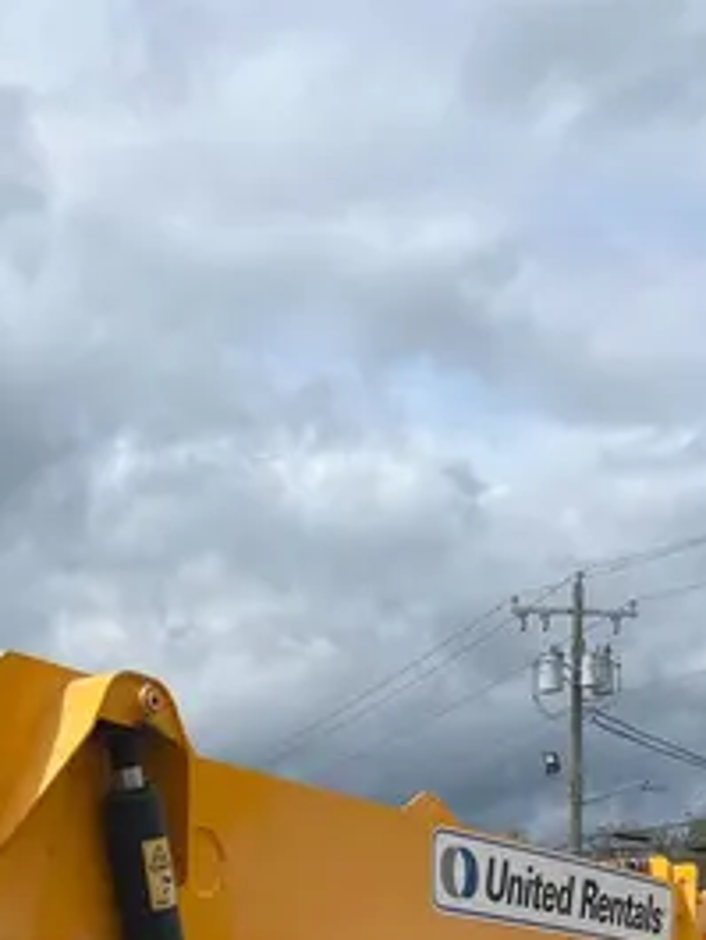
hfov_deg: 20.3
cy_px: 1296
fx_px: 1956
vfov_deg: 23.2
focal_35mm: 72
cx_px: 181
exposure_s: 1/5319
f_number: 1.6
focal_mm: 5.1
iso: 50
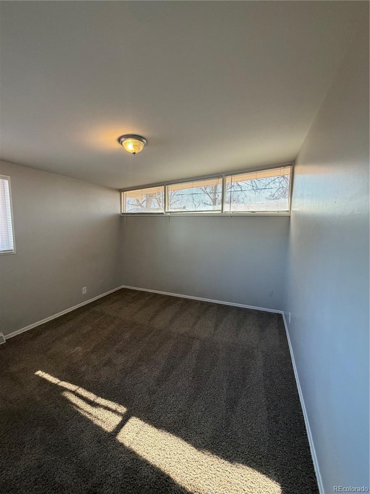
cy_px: 247
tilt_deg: -3.5
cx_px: 185
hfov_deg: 85.7
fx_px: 200
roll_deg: -0.1
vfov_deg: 102.1
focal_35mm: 14
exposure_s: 1/112
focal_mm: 2.22
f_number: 2.2
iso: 320
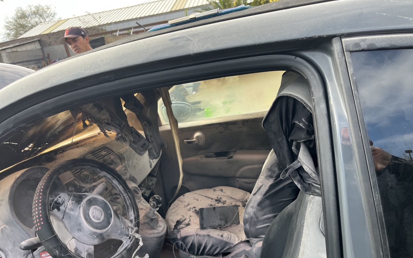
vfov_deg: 44.5
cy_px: 140
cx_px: 207
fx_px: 315
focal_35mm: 28
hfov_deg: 66.5
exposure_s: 1/493
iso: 50
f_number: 1.6
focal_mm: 5.1
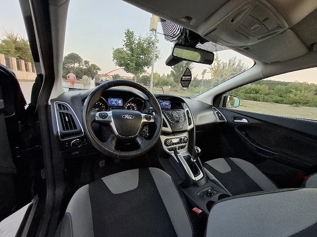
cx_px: 158
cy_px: 118
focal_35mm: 13
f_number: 2.2
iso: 100
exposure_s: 1/50
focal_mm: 1.74
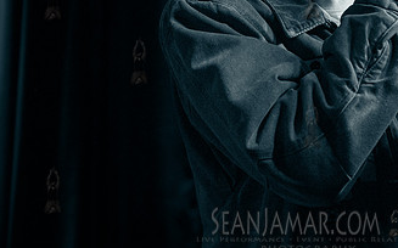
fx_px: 911
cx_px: 272
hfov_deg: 24.5
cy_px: -3
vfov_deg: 15.2
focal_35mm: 84
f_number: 3.5
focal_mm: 42
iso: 12800
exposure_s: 1/320
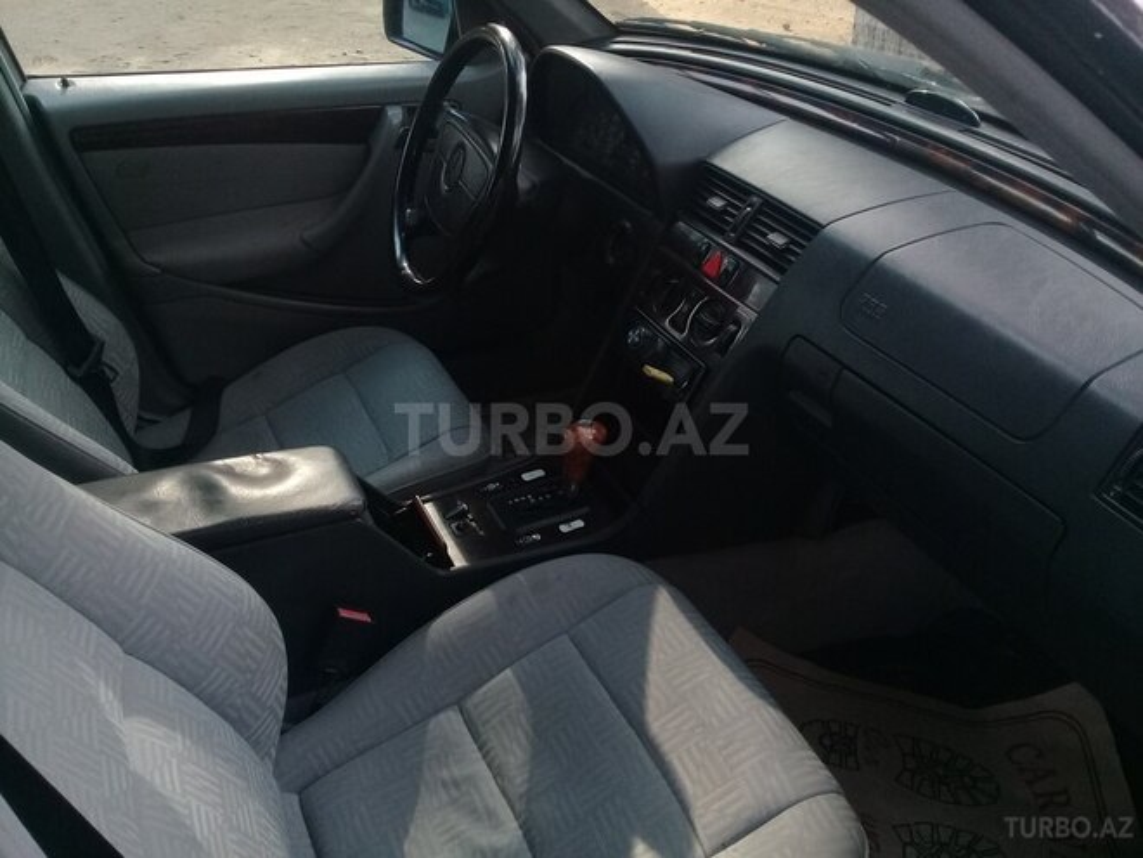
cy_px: 429
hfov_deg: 58.4
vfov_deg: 45.4
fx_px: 1024
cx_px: 572
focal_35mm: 31
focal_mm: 3.3
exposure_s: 1/133
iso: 64
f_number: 2.2
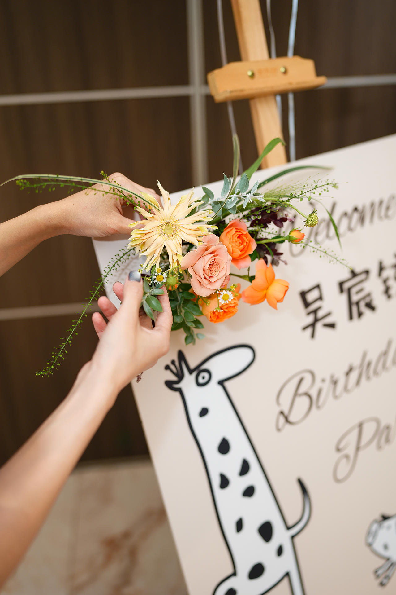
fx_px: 577
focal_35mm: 35
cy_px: 298
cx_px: 198
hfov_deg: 37.9
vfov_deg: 54.4
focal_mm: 35
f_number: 1.8
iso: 100
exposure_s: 1/100
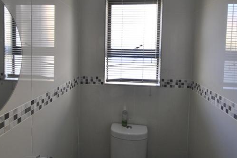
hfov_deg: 73.7
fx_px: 158
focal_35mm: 24
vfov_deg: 52.3
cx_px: 122
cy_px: 55
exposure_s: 1/60
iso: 200
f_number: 4
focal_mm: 10
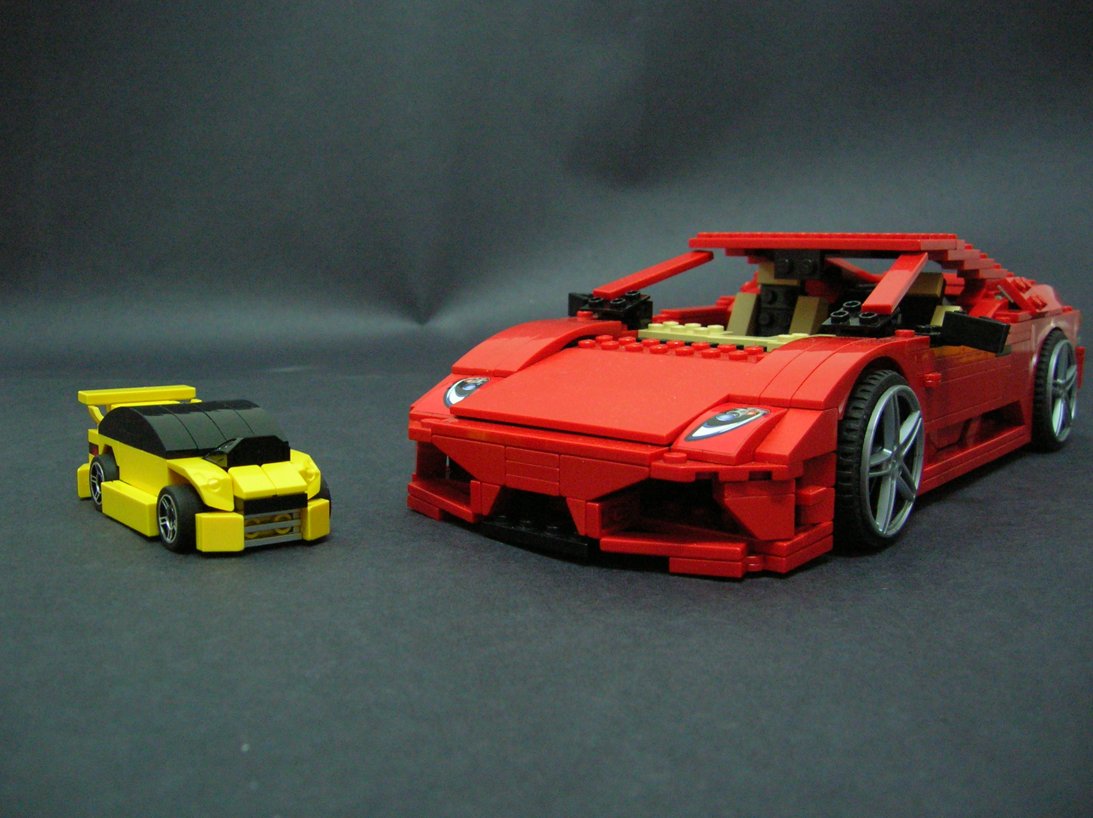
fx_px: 1073
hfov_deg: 54.0
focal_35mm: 34
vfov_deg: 41.7
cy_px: 409
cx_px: 546
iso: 192
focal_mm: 5.7
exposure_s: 1/4.5
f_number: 2.9
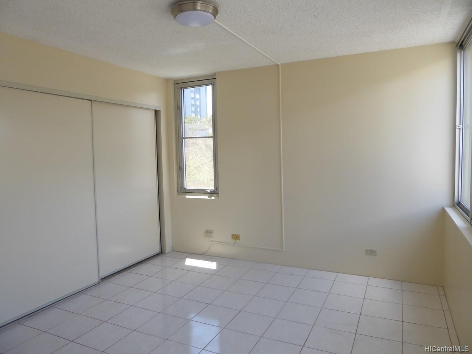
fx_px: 341
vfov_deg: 54.9
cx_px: 236
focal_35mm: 25
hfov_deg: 69.4
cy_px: 177
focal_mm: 4.3
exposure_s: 1/100
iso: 80
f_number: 3.3
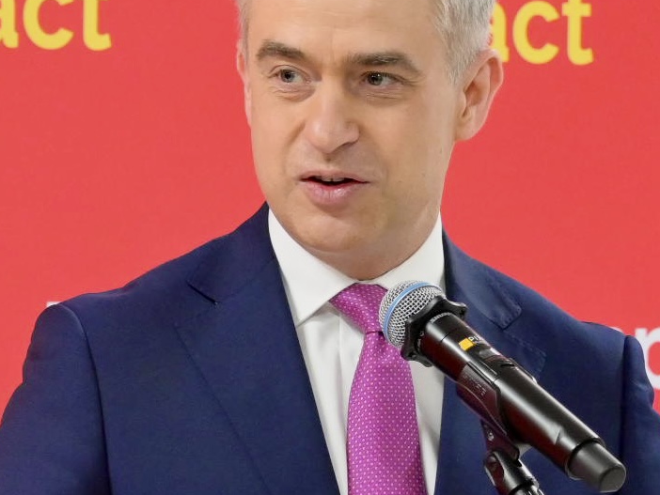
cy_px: 523
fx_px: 6866
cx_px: -319
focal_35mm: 360
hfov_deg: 5.5
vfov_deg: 4.1
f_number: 4.8
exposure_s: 1/60
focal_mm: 68
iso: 2500
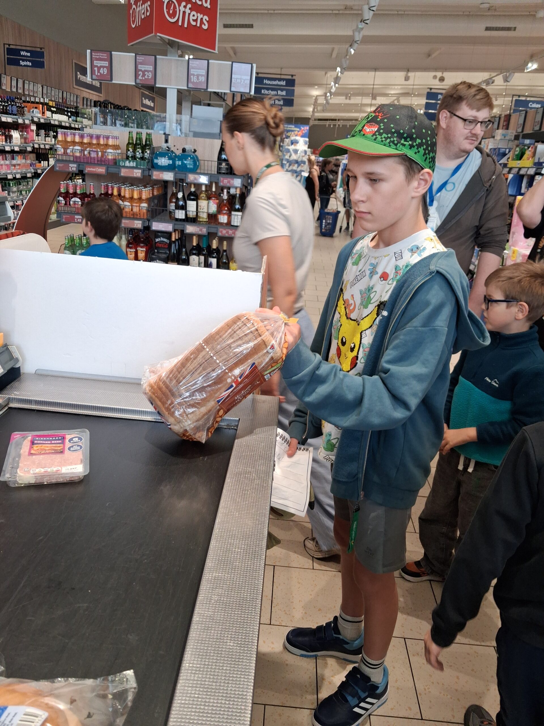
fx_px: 566
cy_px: 363
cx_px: 272
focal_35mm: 27
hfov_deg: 51.4
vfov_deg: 65.3
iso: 125
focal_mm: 4
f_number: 1.8
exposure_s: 1/100
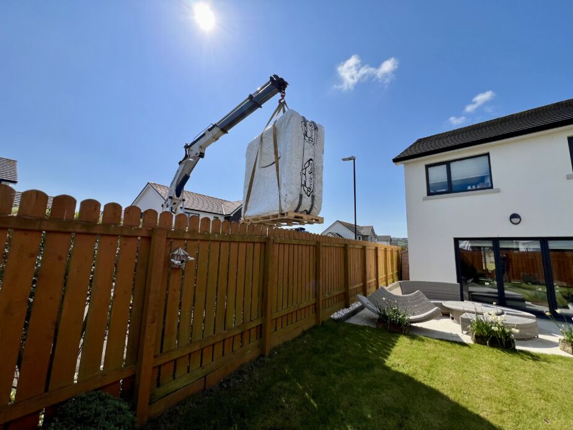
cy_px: 215
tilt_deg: +6.8
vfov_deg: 89.9
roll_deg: -2.0
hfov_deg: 106.2
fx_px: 215
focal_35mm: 13
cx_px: 286
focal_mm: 1.57
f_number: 1.8
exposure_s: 1/2660
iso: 32
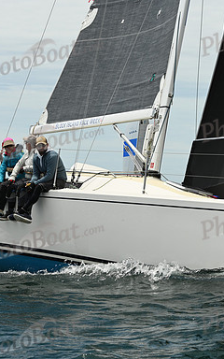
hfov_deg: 8.7
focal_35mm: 151
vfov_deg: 13.9
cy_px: 180
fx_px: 1475
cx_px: 153
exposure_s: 1/1000
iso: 320
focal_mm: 98
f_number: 10
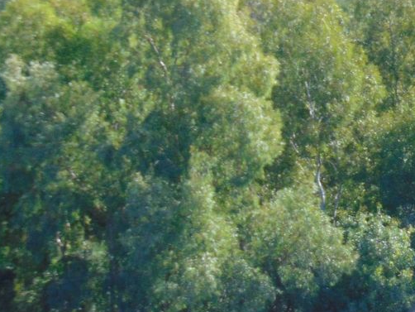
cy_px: 93
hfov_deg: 7.6
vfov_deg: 5.8
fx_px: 3095
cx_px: 489
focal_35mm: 258
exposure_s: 1/320
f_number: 3.9
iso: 80
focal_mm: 19.4
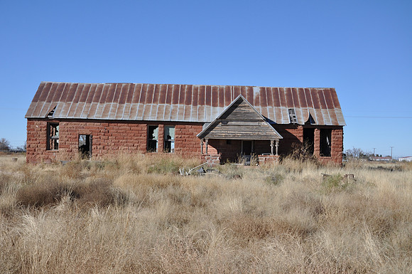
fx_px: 446
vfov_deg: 34.1
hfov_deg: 49.6
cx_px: 206
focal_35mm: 39
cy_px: 137
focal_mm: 26
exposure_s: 1/250
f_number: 8
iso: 200
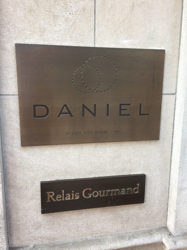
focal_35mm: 29
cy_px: 125
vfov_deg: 61.7
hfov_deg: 48.2
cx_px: 94
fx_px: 209
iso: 40
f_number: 2.2
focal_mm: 4.15
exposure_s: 1/15
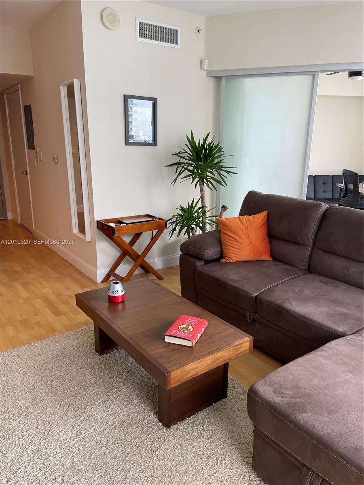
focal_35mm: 26
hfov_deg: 53.1
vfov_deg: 67.3
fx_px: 365
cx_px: 182
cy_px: 242
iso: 80
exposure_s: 1/60
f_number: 1.6
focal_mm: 4.2
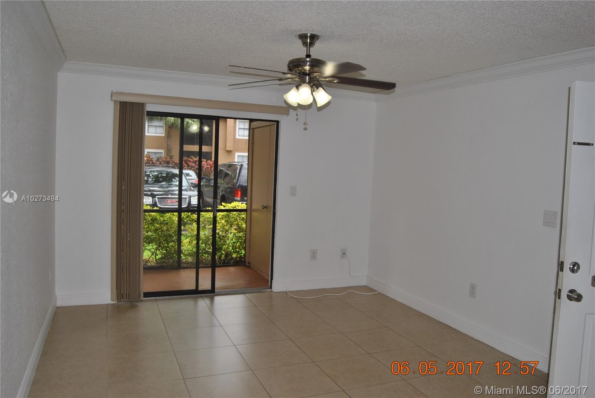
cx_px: 298
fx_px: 447
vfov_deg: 48.0
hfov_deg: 67.3
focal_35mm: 27
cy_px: 199
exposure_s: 1/60
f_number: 3.5
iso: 200
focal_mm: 18
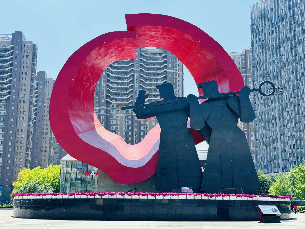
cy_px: 114
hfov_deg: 39.7
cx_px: 152
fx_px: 423
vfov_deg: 30.3
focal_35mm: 48
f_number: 1.78
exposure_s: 1/1869
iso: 64
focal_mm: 6.76
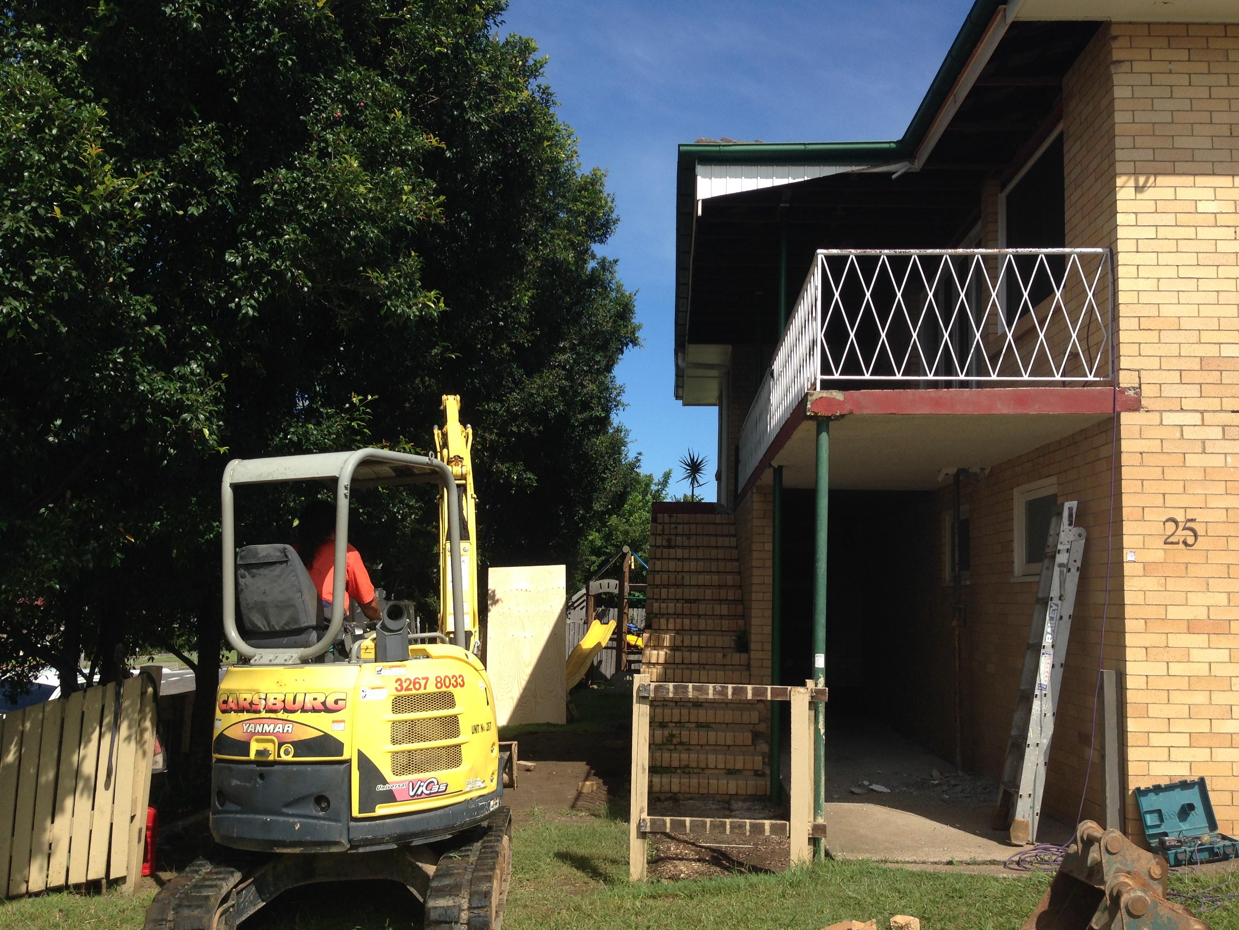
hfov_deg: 55.4
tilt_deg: +6.6
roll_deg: -2.3
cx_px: 620
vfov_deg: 42.9
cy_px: 465
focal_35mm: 33
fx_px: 1181
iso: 50
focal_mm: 4.12
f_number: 2.4
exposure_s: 1/1506
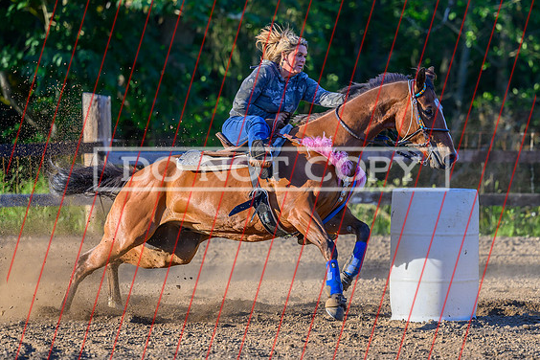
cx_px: 304
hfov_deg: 9.1
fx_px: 3375
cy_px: 151
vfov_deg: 6.1
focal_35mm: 225
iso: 640
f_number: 2.8
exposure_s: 1/2500
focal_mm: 145
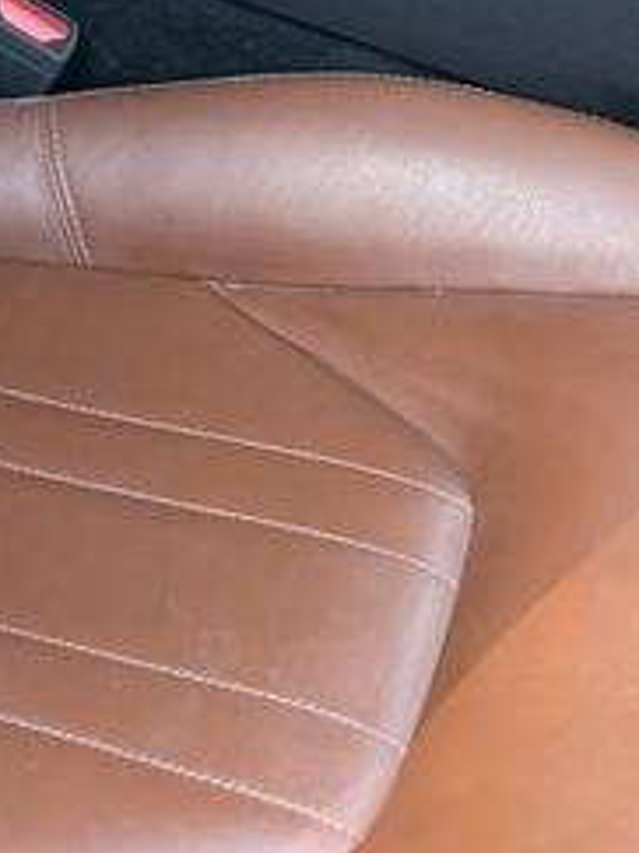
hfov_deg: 16.7
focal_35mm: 86
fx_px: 2119
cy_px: -254
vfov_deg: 20.8
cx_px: -53
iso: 200
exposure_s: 1/88
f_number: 1.78
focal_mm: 6.76
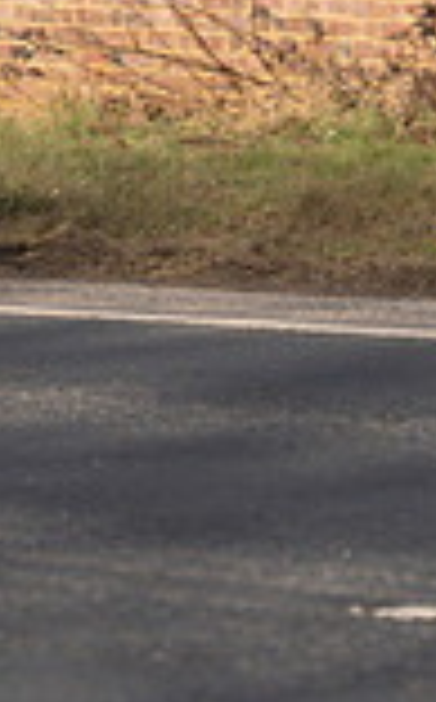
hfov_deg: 3.4
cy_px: -137
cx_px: -216
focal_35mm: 384
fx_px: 7328
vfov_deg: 5.5
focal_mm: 101
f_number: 4
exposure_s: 1/800
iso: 100
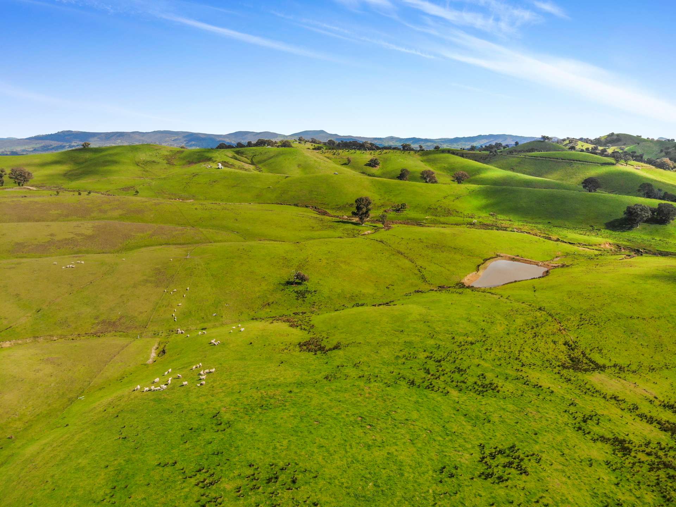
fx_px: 469
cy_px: 254
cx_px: 338
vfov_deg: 56.8
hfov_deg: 71.6
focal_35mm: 24
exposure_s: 1/1050
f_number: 2.8
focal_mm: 4.5
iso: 100
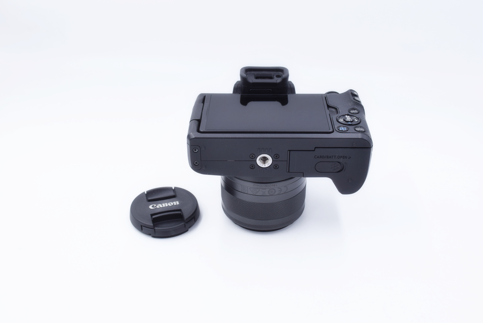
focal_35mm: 42
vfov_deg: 31.9
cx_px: 242
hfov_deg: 46.4
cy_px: 162
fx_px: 564
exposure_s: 1/160
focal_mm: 28
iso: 400
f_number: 8
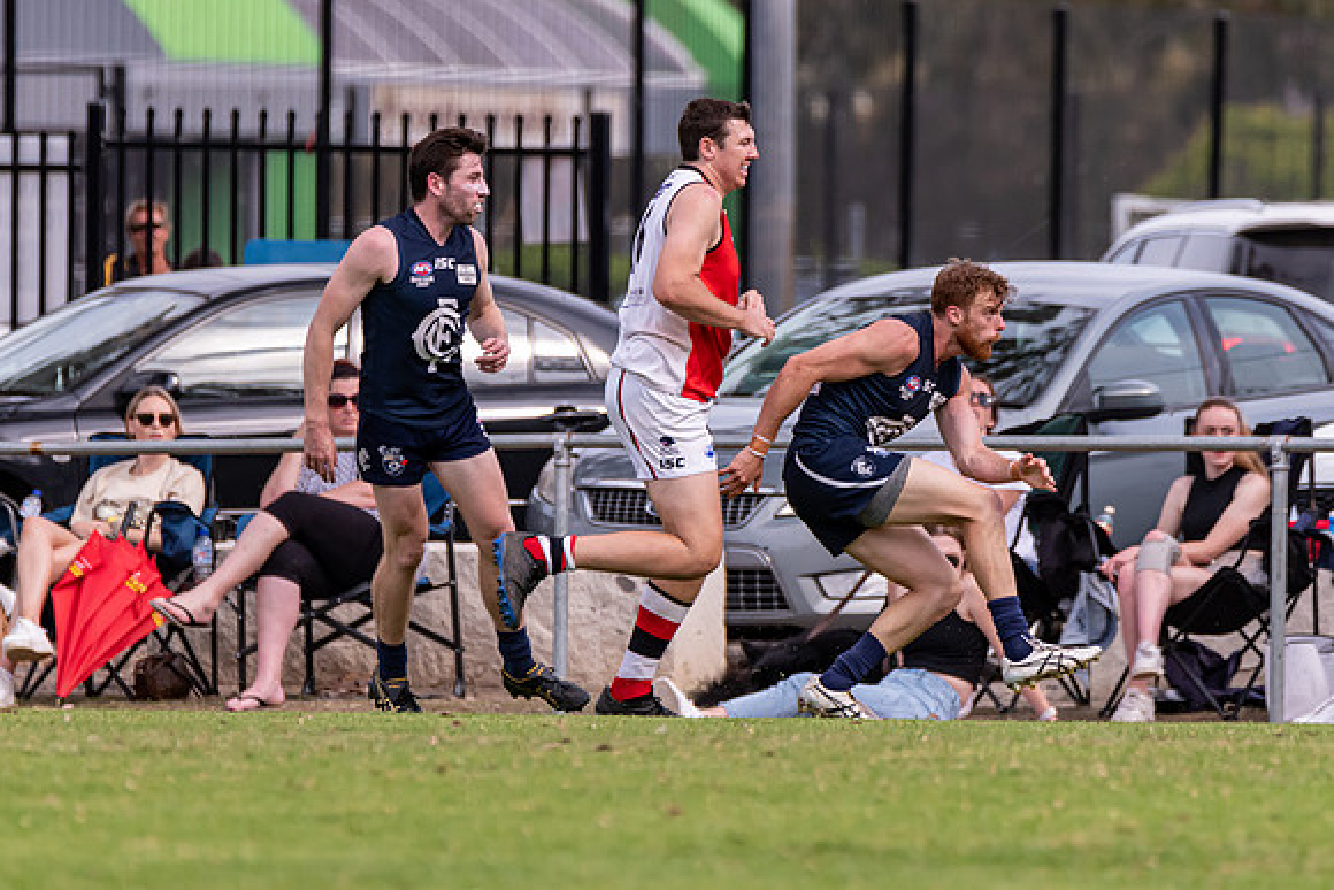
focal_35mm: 653
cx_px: 754
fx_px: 24205
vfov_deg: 2.1
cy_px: 393
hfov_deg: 3.2
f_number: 6.3
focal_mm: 460
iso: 800
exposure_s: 1/1600
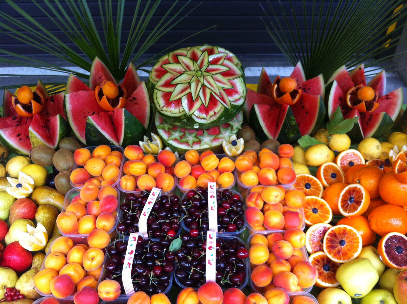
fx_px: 411
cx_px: 204
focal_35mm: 35
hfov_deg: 52.7
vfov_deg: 40.6
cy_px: 152
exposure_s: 1/30
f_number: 2.8
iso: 80
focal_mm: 3.85
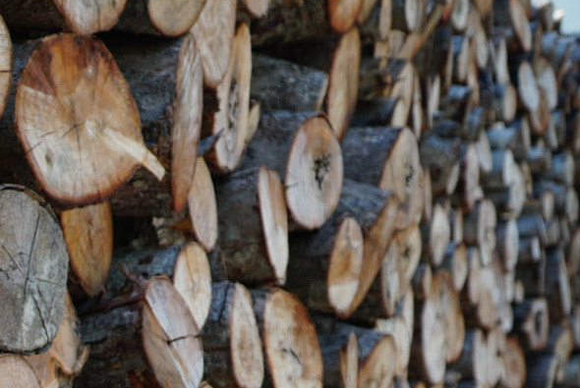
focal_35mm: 85
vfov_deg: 15.3
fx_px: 1377
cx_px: -204
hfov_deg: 21.2
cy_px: 503
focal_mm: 21
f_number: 4
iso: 100
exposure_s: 1/100
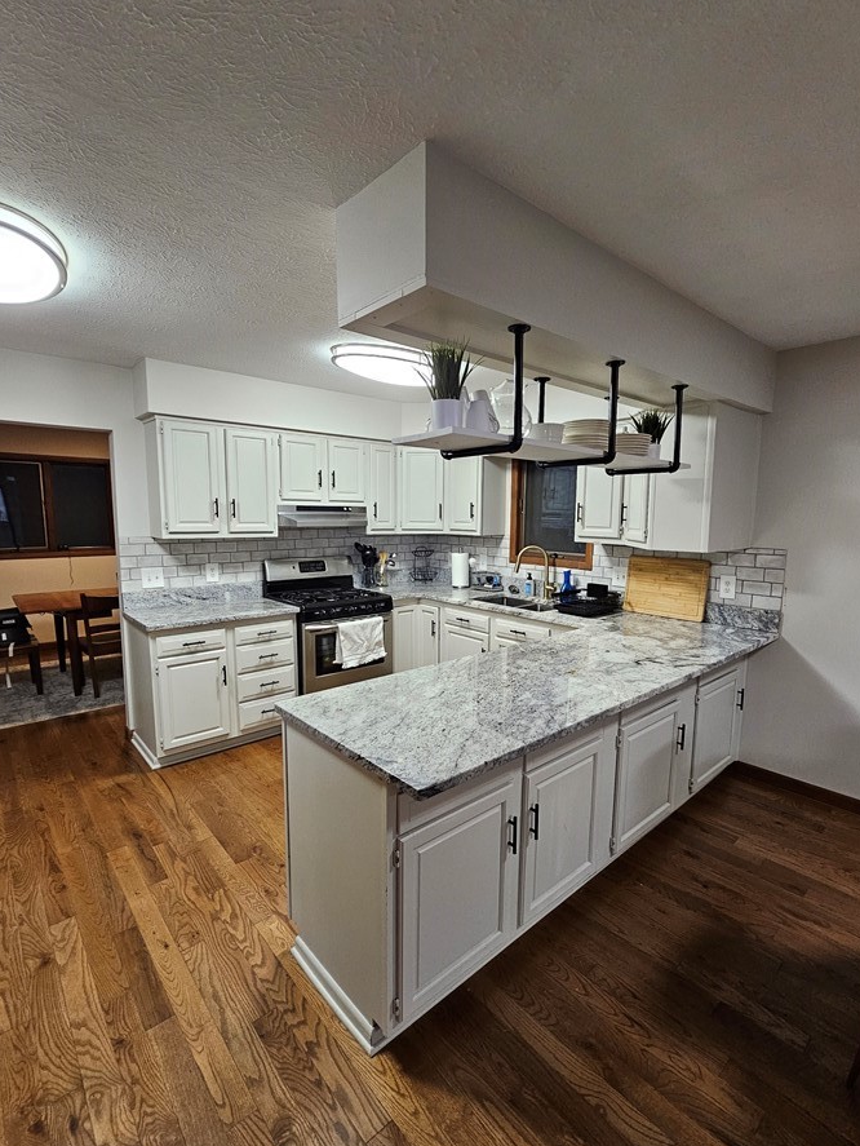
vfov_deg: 98.1
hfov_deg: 81.7
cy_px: 579
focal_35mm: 15
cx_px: 453
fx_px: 497
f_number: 2.2
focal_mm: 2.2
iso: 250
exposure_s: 1/60
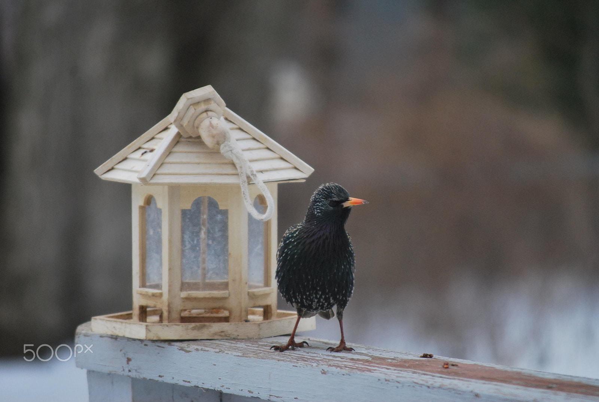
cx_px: 300
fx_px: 5002
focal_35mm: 300
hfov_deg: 6.9
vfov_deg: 4.6
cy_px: 201
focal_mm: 200
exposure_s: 1/500
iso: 450
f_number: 5.6
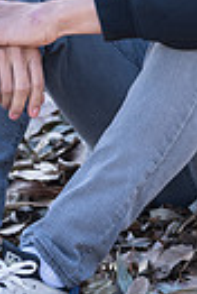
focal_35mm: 291
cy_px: -103
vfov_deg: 7.0
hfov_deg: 4.7
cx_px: 159
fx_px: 2376
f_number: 3.2
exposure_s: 1/125
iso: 100
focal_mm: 85
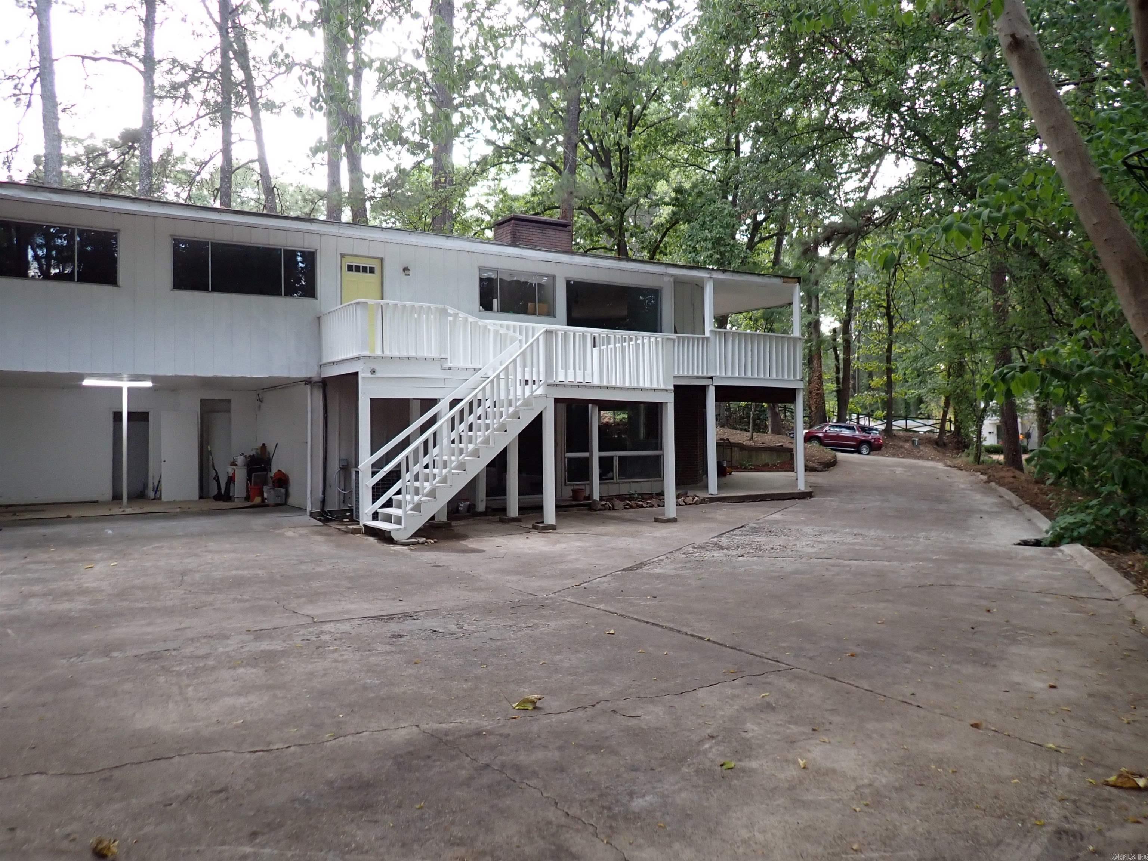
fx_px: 829
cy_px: 430
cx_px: 574
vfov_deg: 54.9
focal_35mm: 25
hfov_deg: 69.4
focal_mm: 4.5
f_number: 2
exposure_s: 1/125
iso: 200
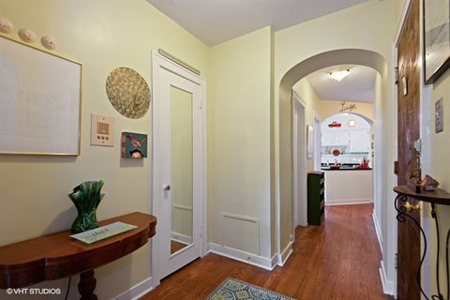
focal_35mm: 16
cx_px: 225
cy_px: 150
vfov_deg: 73.7
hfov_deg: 96.7
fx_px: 200
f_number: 8
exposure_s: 1/1.6
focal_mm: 16
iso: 200
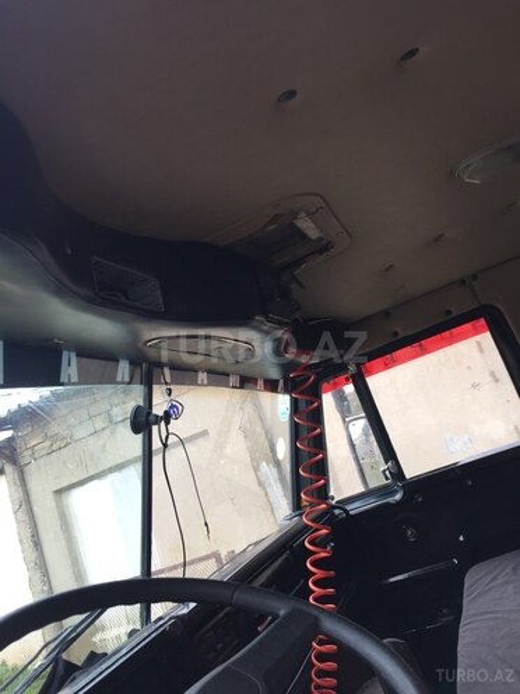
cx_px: 260
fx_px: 581
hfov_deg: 48.2
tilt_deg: +7.4
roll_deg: +18.7
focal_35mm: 29
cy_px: 347
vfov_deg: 61.7
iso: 32
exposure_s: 1/104
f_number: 2.2
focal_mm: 4.15
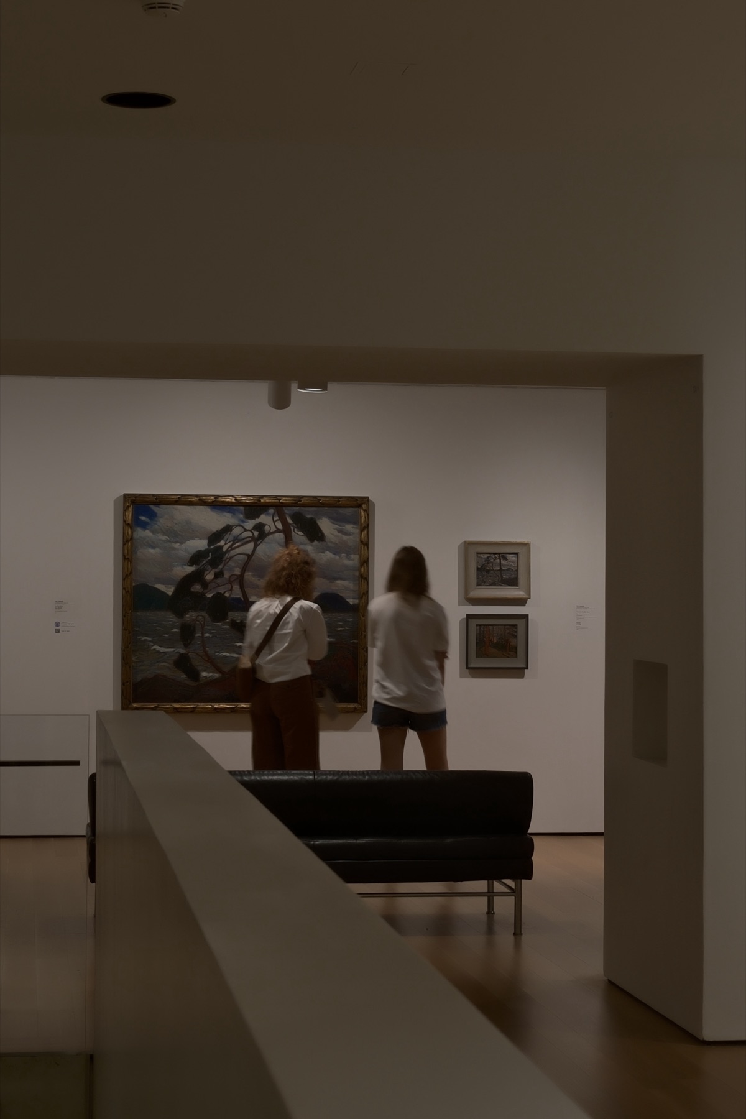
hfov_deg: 37.9
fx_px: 1088
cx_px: 373
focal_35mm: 35
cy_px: 560
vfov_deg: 54.4
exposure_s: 1/8
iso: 125
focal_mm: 23
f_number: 4
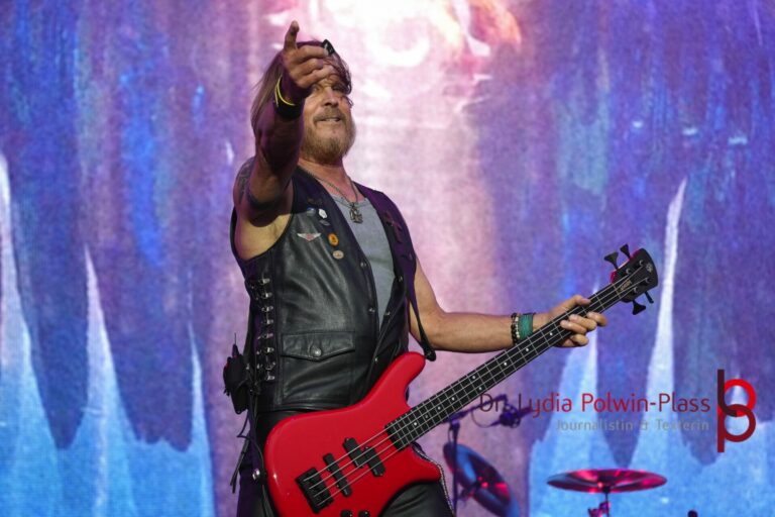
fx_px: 3100
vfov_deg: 9.5
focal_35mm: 144
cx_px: 388
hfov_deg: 14.3
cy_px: 258
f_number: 5.6
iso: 800
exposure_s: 1/160
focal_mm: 96
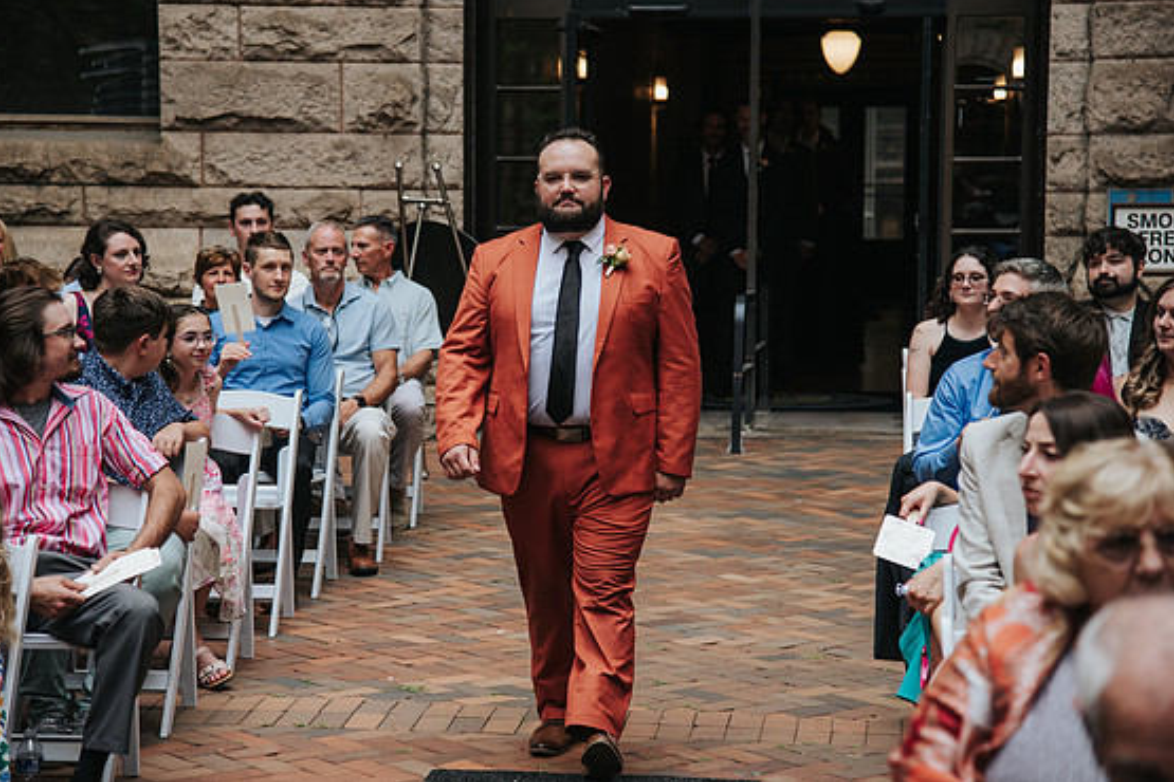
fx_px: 3163
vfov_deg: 14.1
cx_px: 552
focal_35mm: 97
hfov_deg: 21.0
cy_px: 338
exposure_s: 1/500
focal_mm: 85
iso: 400
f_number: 4
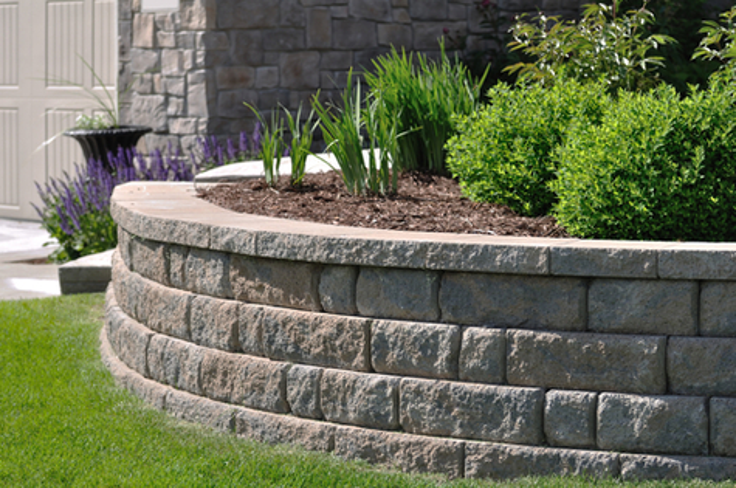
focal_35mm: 105
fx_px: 2143
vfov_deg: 13.0
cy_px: 244
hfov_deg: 19.5
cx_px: 368
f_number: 5
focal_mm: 70
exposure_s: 1/320
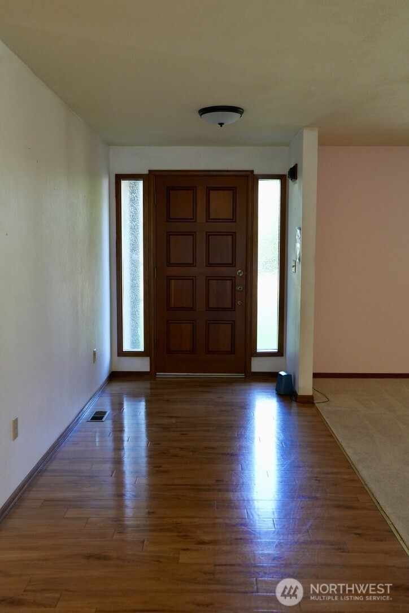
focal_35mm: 32
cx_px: 204
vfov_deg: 58.7
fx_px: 545
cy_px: 306
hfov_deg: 41.1
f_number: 4
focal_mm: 32
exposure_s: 1/160
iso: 1600
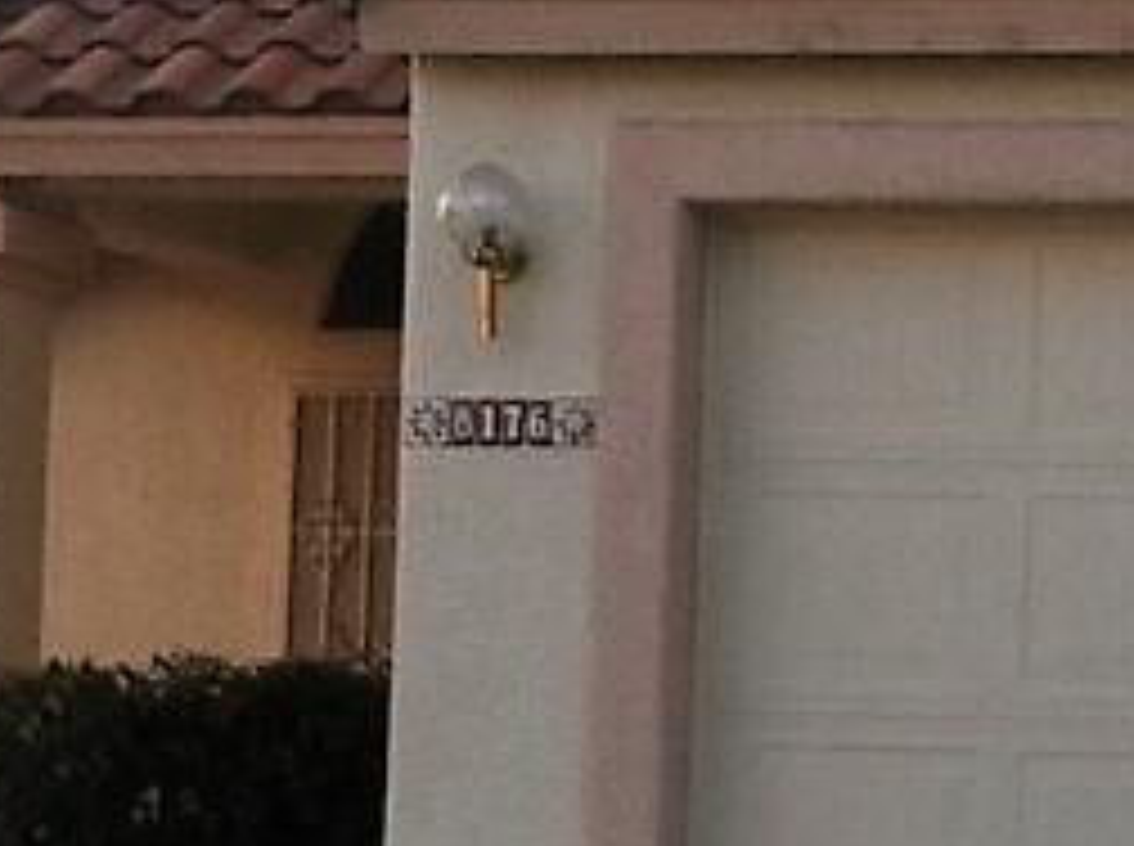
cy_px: 590
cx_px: 976
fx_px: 5885
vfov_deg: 8.2
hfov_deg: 11.0
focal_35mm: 180
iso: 80
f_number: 2.8
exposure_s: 1/323
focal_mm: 3.85
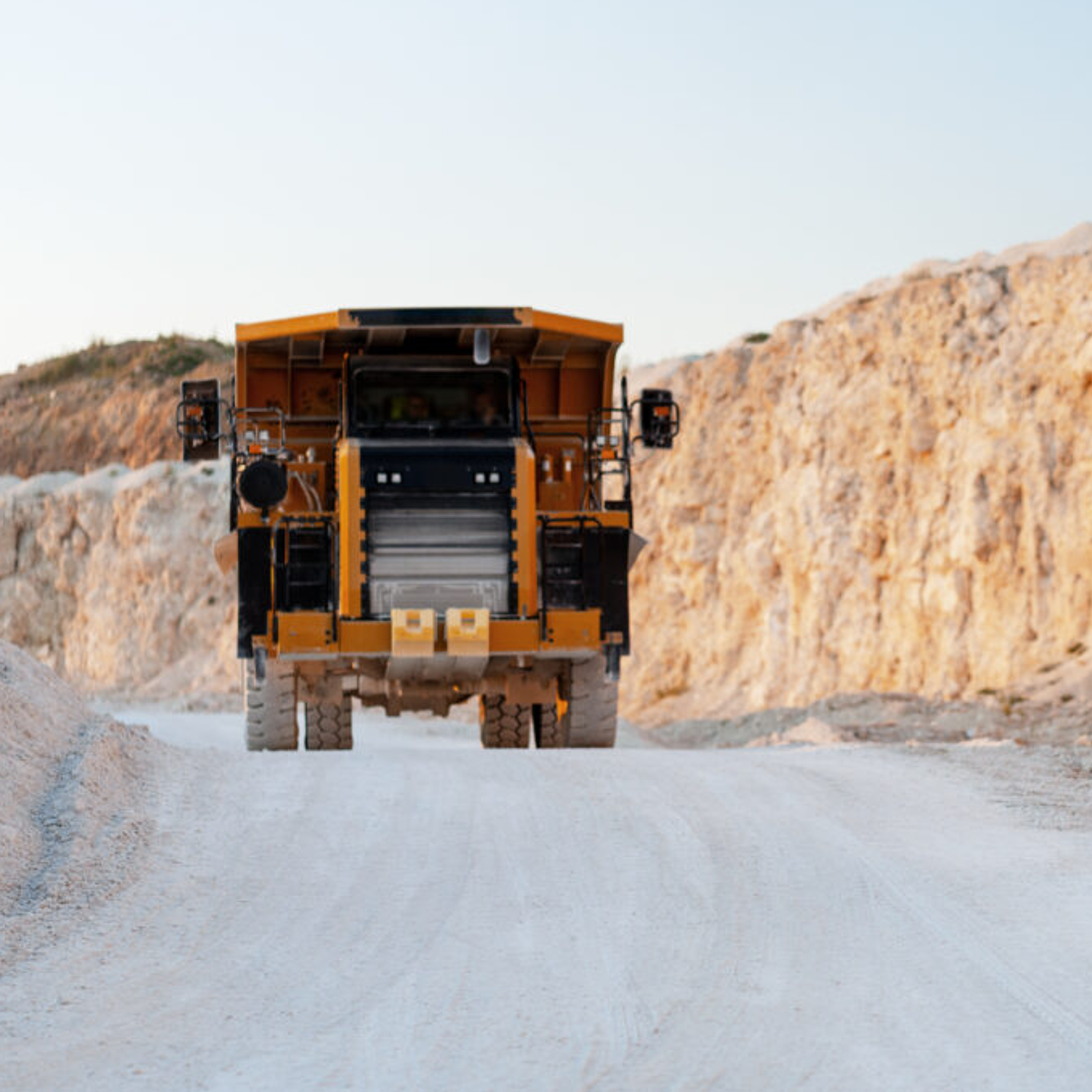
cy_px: 544
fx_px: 3890
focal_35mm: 109
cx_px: 751
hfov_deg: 15.9
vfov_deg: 16.0
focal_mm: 85
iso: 500
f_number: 2
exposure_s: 1/640
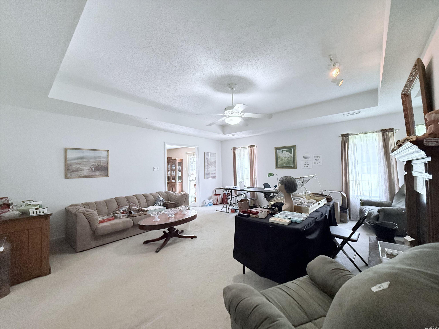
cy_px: 164
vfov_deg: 85.7
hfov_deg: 102.1
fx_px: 178
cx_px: 220
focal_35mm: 14
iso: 640
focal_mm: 2.22
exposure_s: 1/120
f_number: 2.2
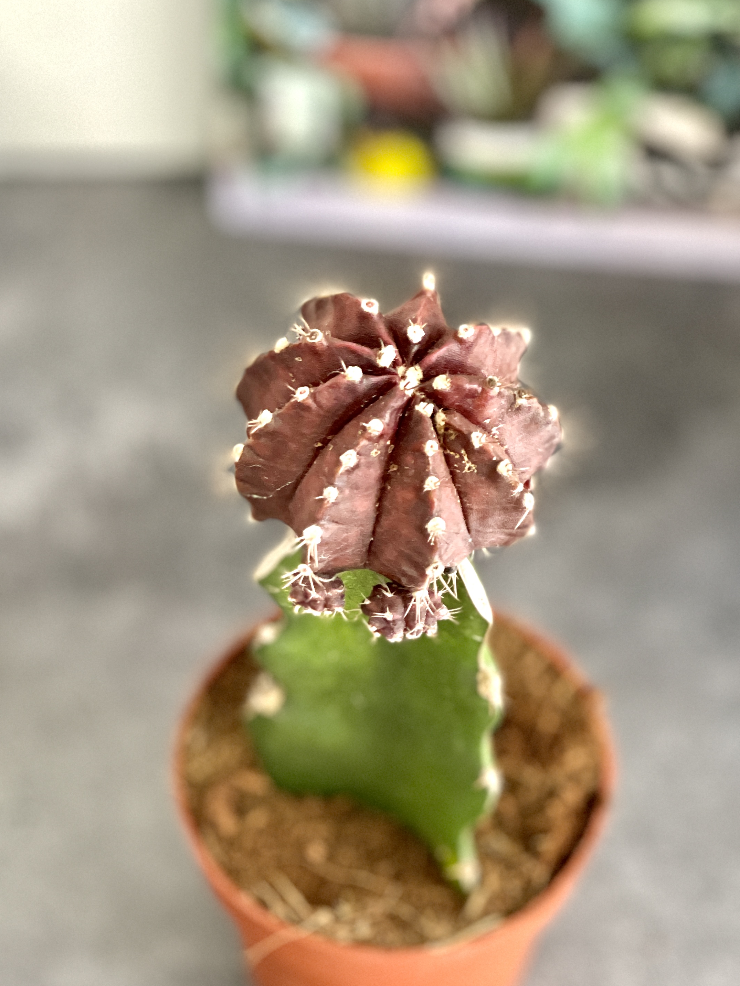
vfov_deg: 21.8
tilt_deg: -54.3
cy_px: 554
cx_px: 357
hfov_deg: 16.4
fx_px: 2565
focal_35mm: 90
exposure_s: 1/40
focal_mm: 7.5
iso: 400
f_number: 2.2
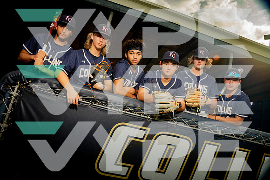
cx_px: 135
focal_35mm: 24
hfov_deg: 73.7
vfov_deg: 53.2
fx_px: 180
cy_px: 90
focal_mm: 24
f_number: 8
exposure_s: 1/250
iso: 400
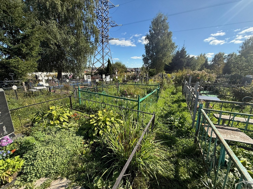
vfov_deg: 85.7
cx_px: 126
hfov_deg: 102.1
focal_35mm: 14
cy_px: 94
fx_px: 102
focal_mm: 2.22
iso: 50
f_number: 2.2
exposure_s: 1/830
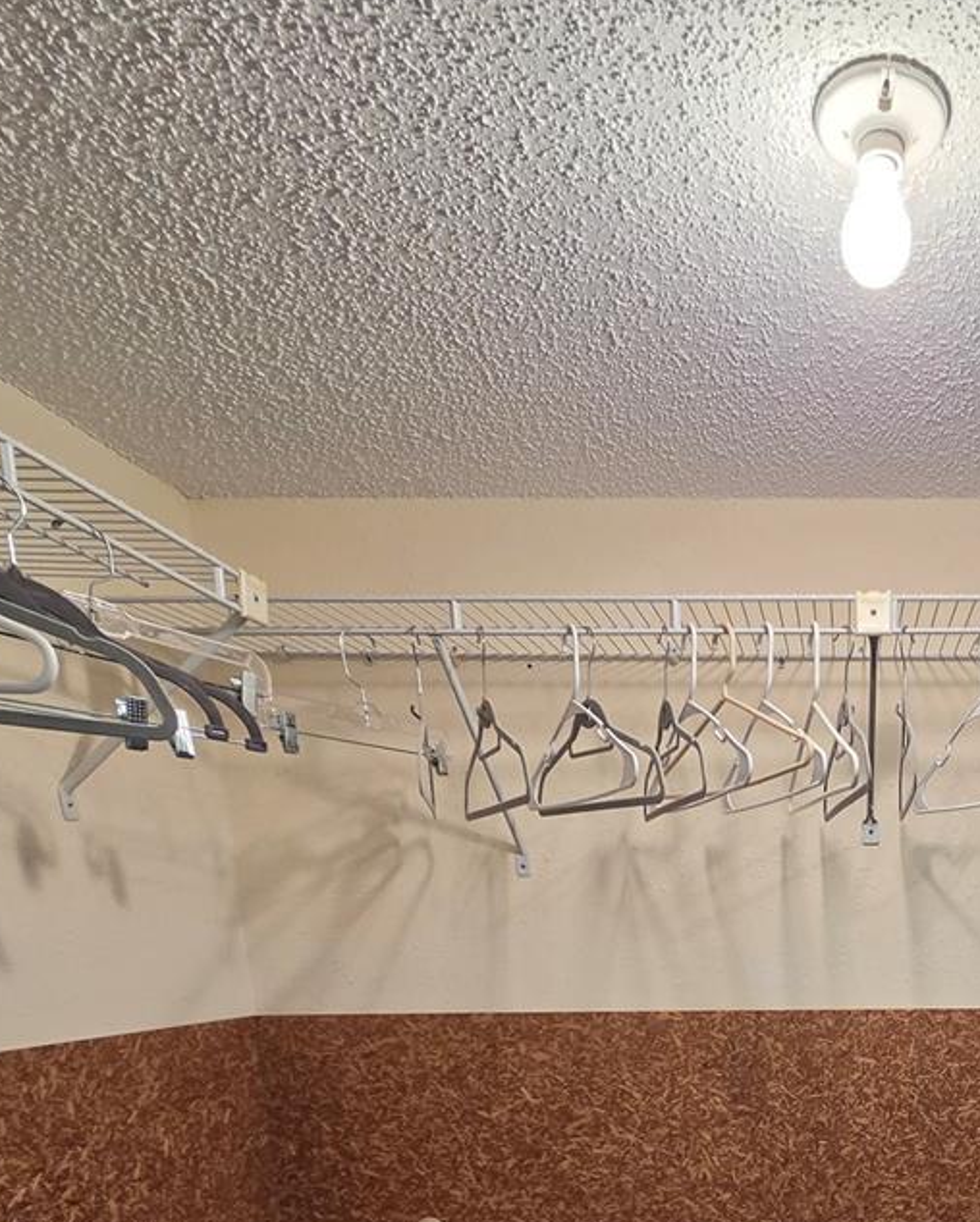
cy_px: 1143
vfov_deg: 58.0
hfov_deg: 53.2
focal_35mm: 24
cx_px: 839
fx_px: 869
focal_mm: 2.2
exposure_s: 1/120
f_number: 2.2
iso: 200
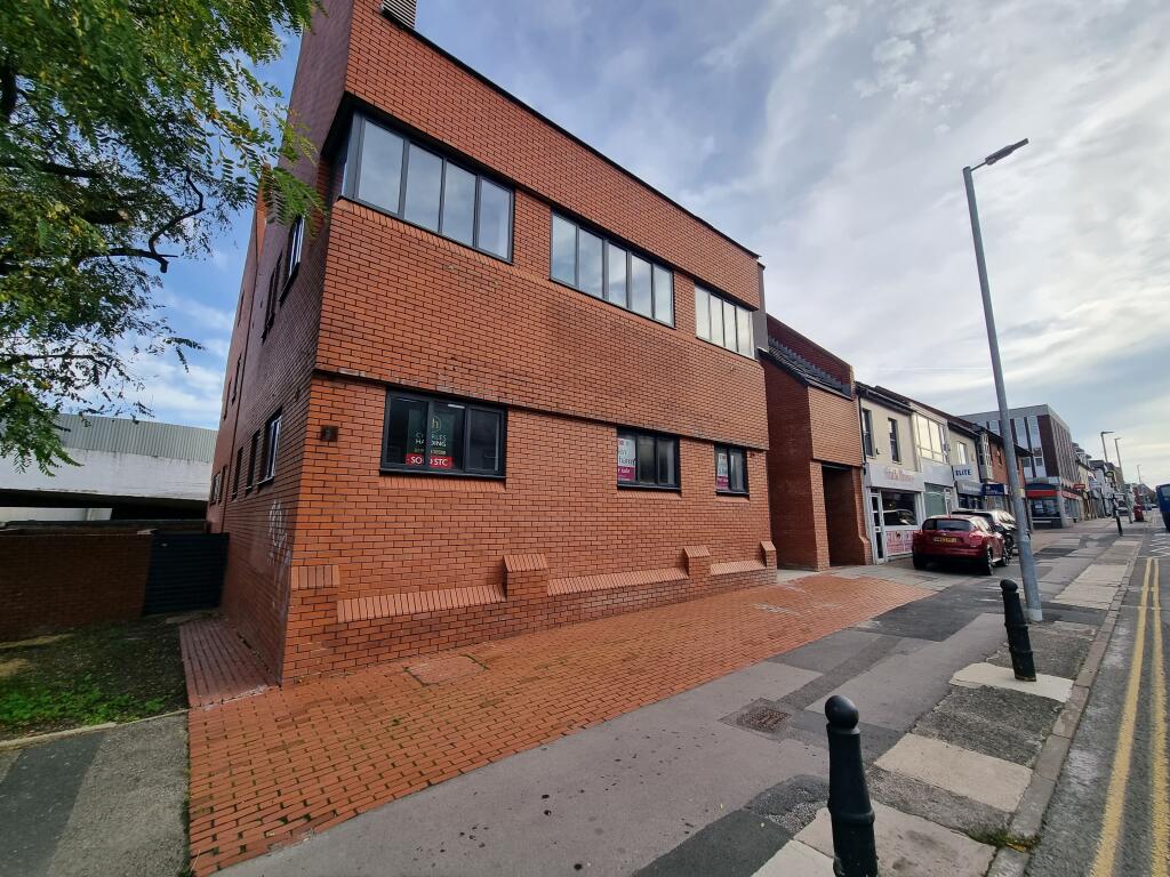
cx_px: 585
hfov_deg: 106.2
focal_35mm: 13
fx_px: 439
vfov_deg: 89.9
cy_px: 438
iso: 50
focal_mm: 2.2
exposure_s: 1/1432
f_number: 2.2
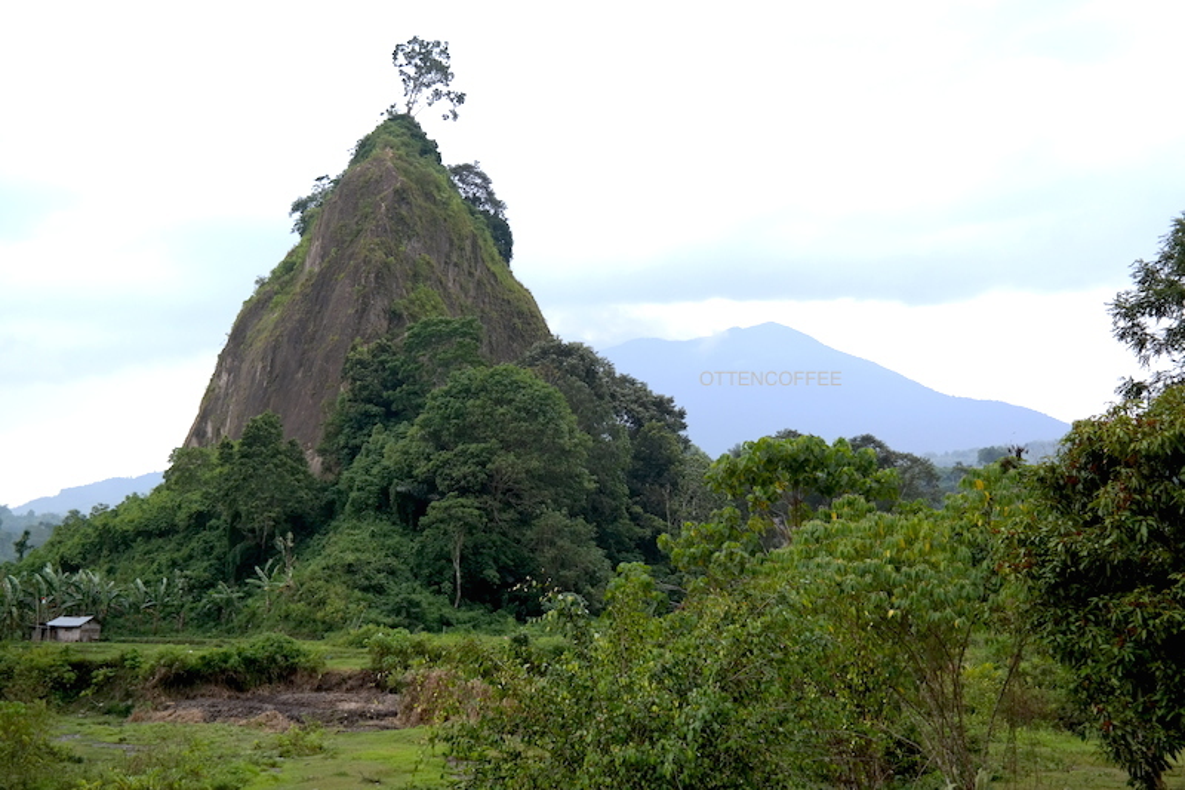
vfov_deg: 29.2
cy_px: 395
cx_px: 592
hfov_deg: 42.8
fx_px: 1514
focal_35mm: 46
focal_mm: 30
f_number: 4.5
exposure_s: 1/125
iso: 100
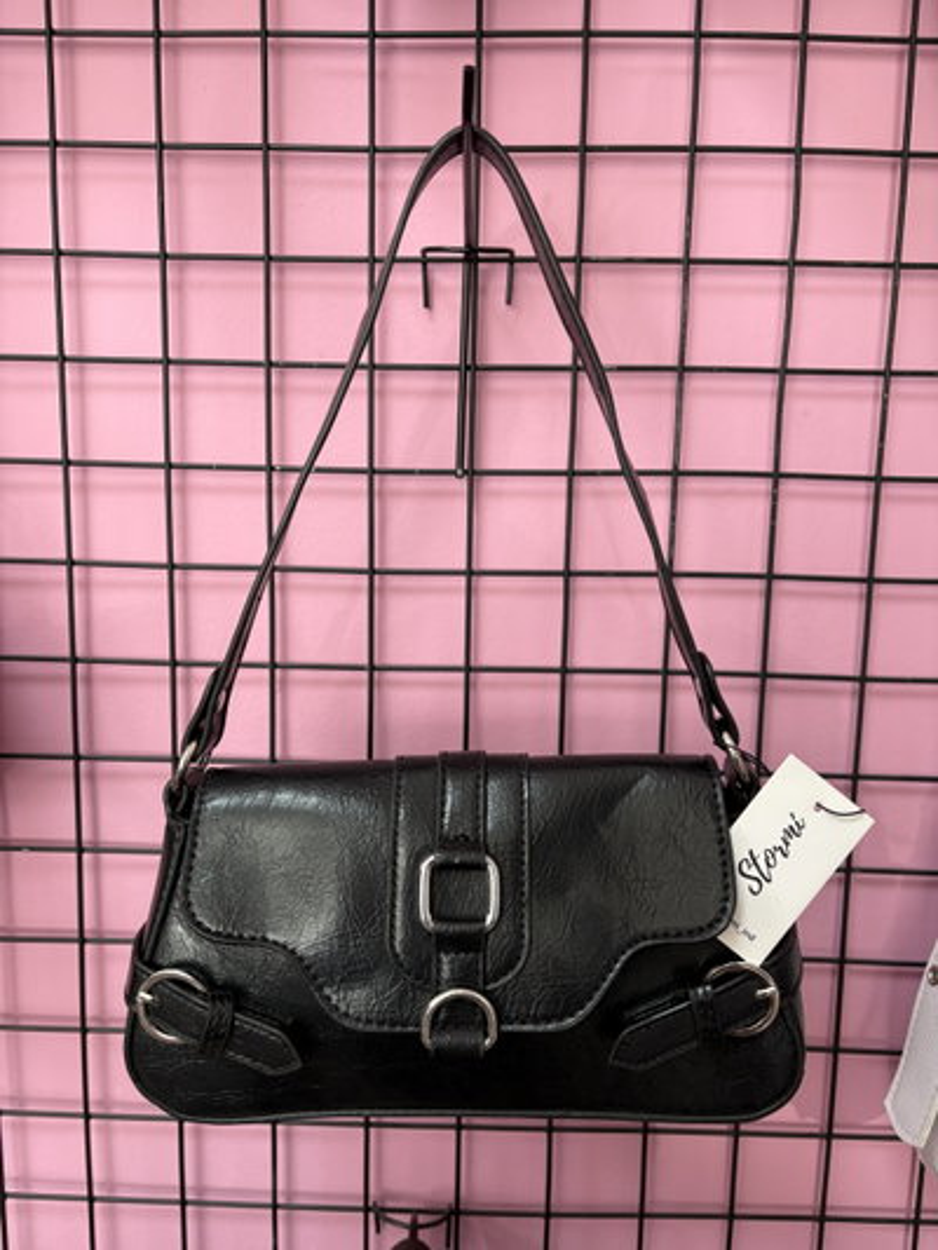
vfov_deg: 67.3
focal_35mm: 26
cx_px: 469
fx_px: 939
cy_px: 625
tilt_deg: -6.6
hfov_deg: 53.1
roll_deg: -0.4
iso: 125
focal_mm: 5.96
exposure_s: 1/122
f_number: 1.6
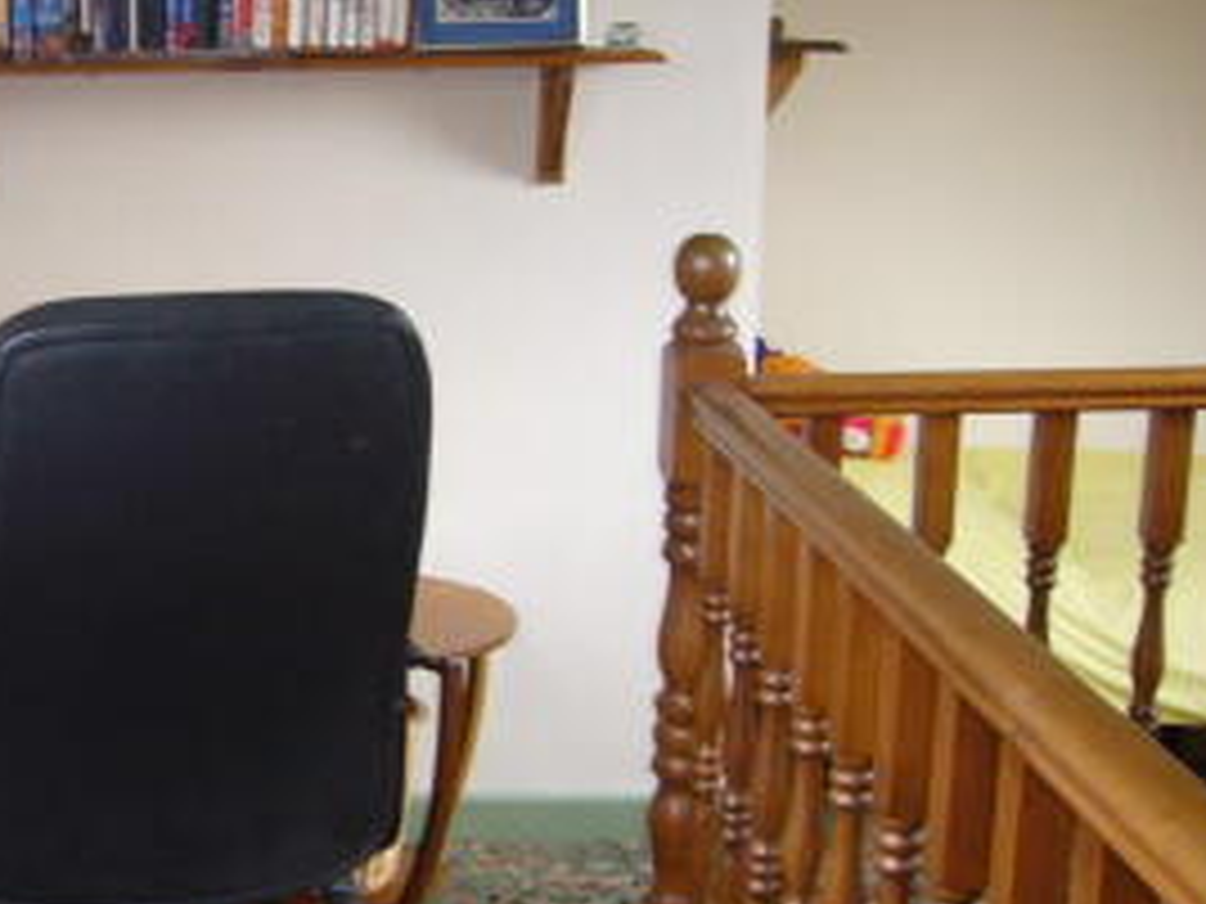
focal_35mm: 61
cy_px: 430
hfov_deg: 29.5
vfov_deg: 24.0
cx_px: -11
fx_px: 2125
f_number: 2.8
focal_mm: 4.6
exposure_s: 1/30
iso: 100
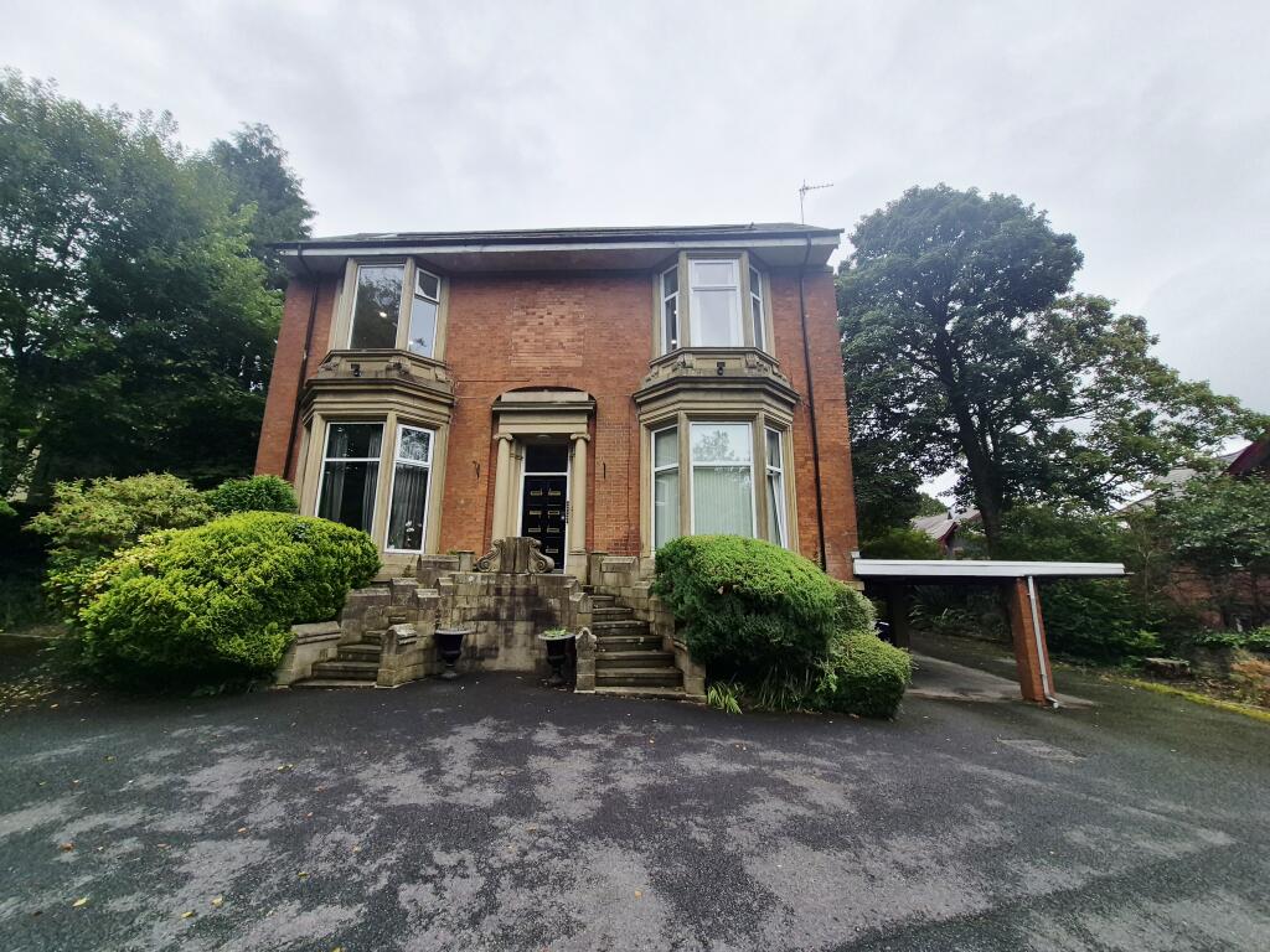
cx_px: 635
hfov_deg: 106.2
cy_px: 476
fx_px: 477
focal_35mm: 13
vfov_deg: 89.9
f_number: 2.2
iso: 40
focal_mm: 1.74
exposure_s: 1/1000
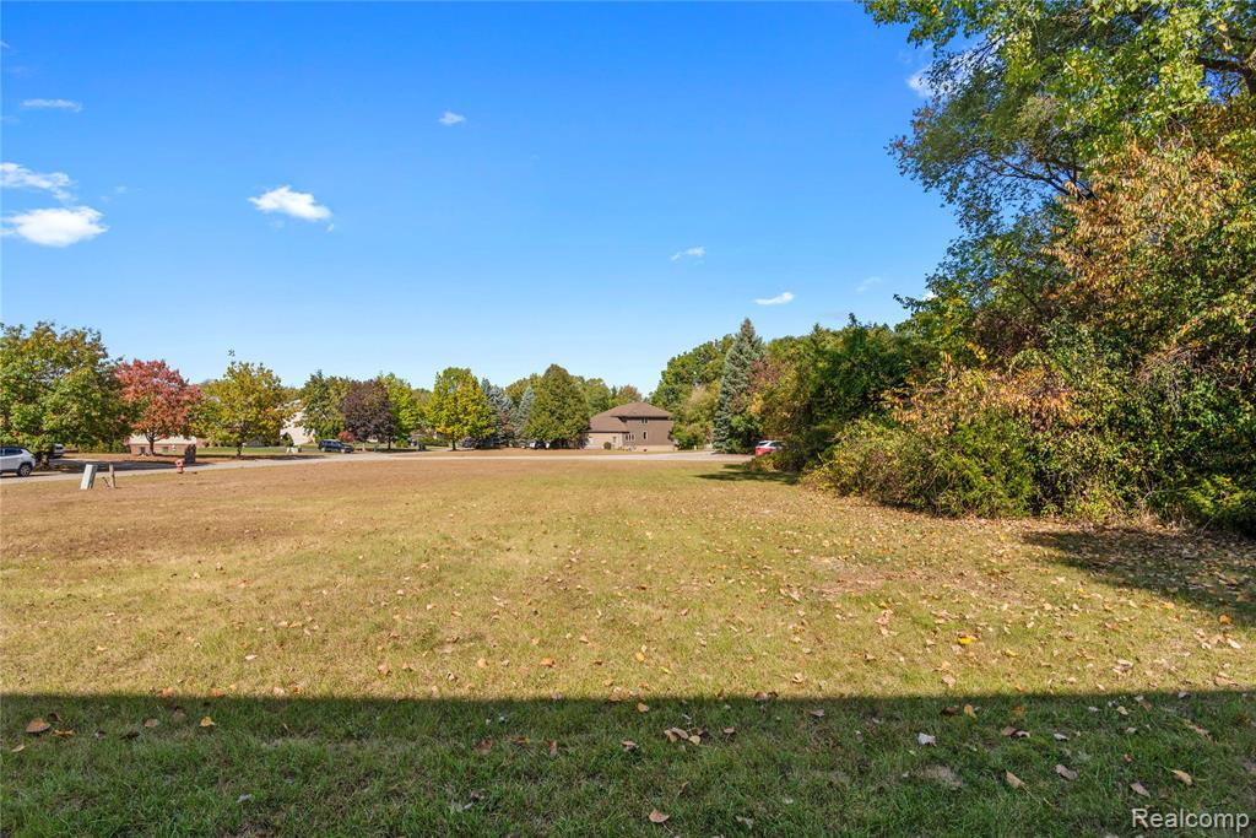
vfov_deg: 43.6
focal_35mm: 30
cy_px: 419
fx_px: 1047
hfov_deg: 61.9
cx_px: 628
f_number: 9
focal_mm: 30
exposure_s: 1/1600
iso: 320
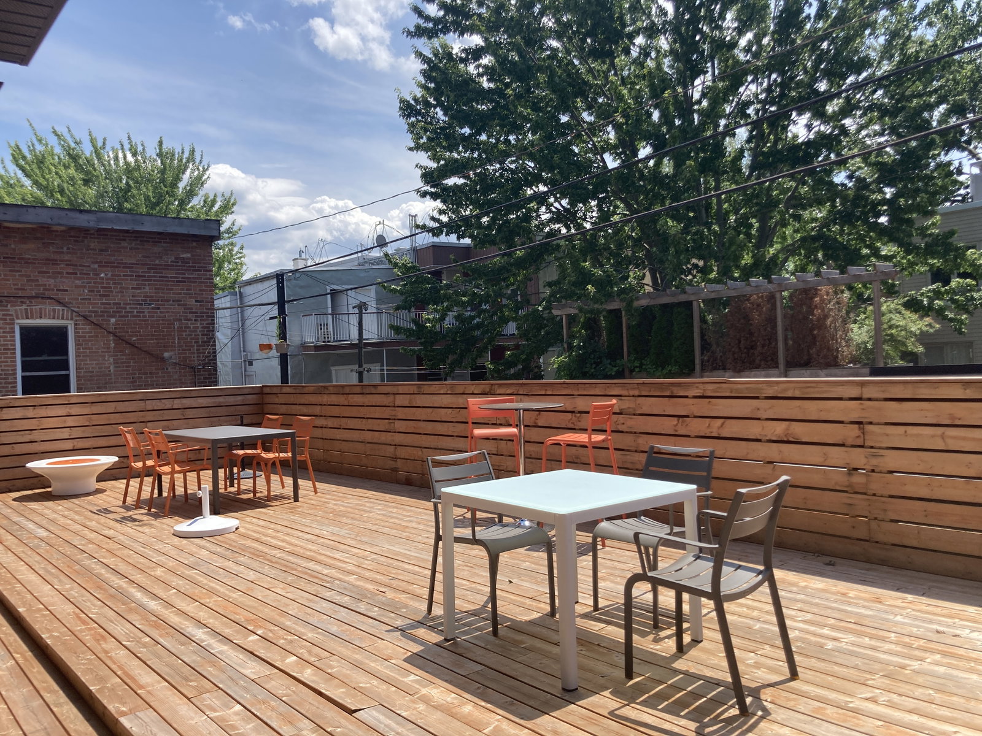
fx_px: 794
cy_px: 368
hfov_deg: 63.4
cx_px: 491
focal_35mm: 28
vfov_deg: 49.7
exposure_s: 1/1845
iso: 20
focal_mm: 3.99
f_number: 1.8
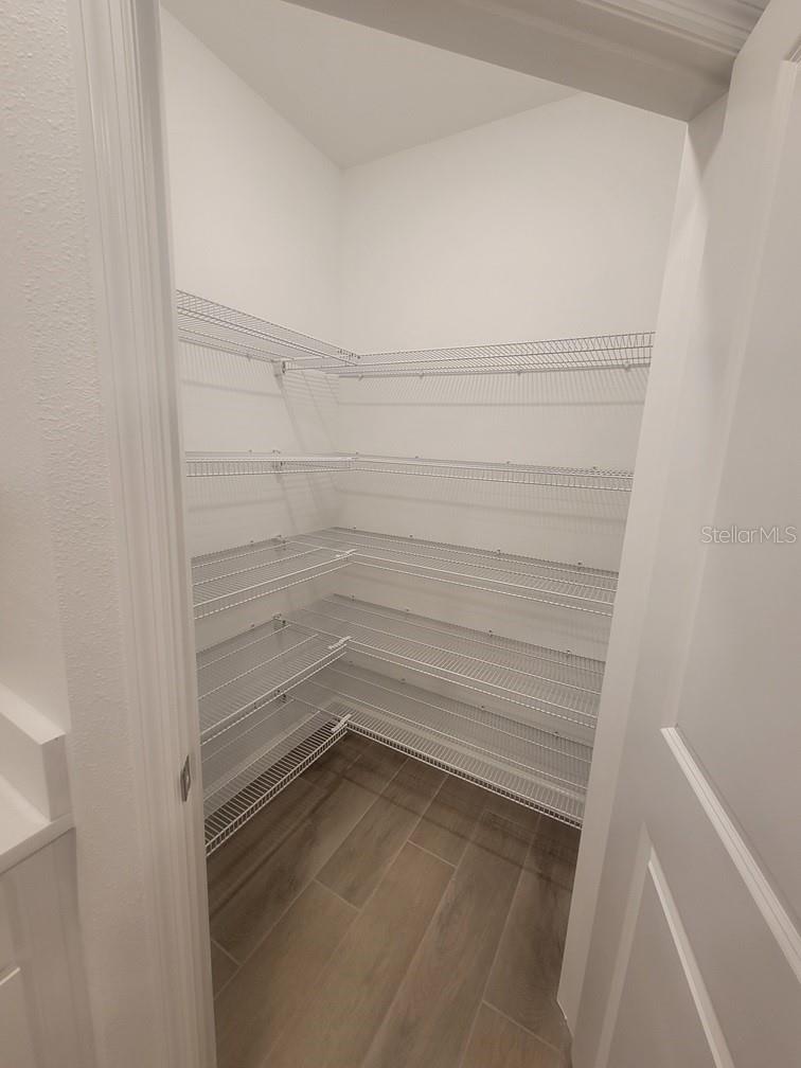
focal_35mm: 13
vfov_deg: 106.2
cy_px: 534
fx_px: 401
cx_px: 400
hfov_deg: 89.9
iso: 160
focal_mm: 2.2
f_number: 2.2
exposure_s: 1/60
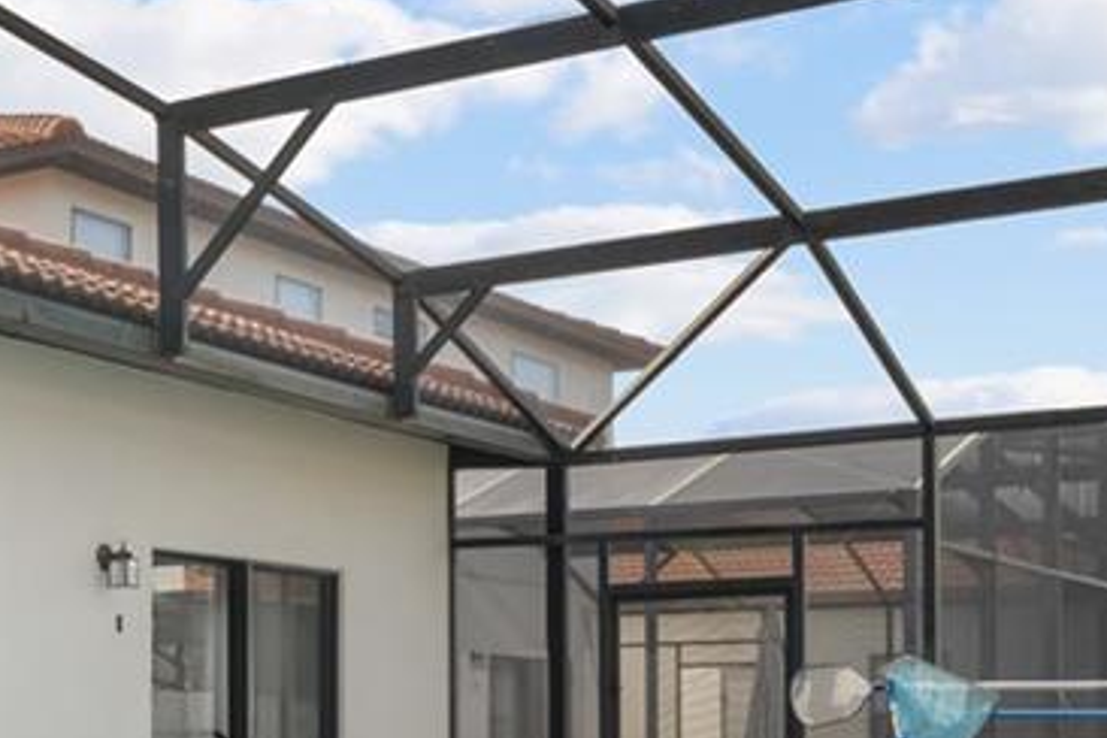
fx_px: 2152
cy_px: 726
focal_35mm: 70
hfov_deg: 25.8
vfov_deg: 19.0
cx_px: -227
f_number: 9
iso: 100
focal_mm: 16
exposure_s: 1/20
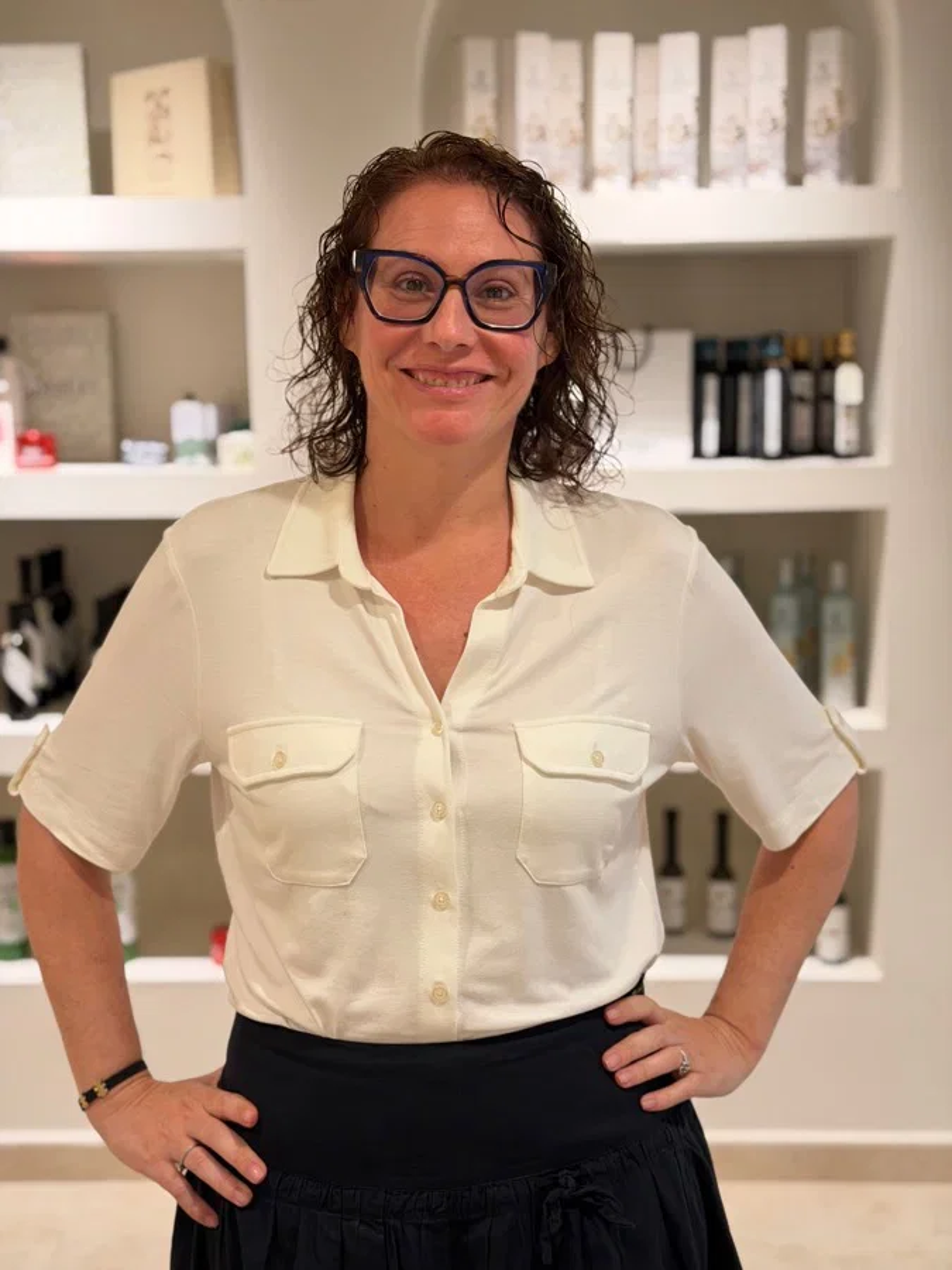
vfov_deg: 39.7
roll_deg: +0.9
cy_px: 635
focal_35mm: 48
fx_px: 1760
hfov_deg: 30.3
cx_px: 476
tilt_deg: -8.2
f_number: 1.78
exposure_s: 1/100
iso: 160
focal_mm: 6.76
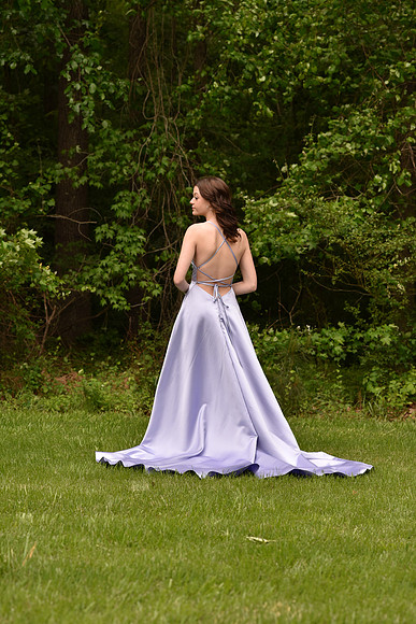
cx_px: 208
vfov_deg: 23.9
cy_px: 312
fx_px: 1472
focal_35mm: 85
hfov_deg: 16.1
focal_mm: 85
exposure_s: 1/320
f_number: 6.3
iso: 200
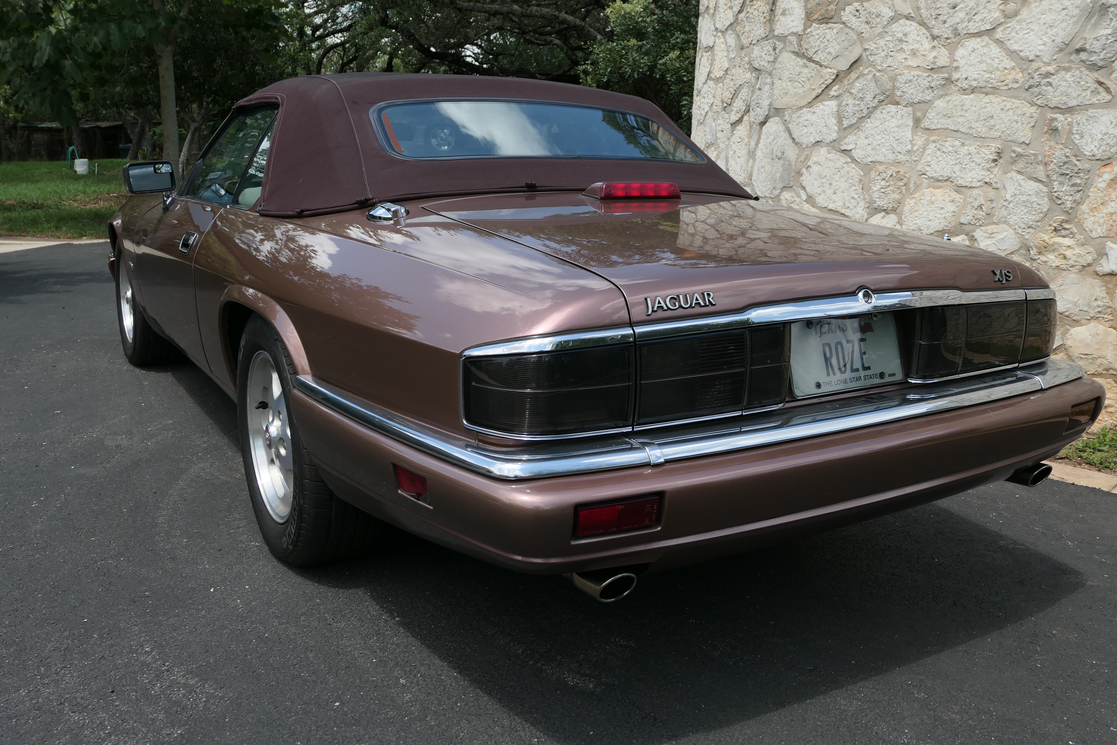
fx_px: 931
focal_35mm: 30
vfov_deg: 43.6
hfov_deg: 61.9
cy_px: 372
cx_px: 558
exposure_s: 1/1600
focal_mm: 10.8
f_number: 2.8
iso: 125
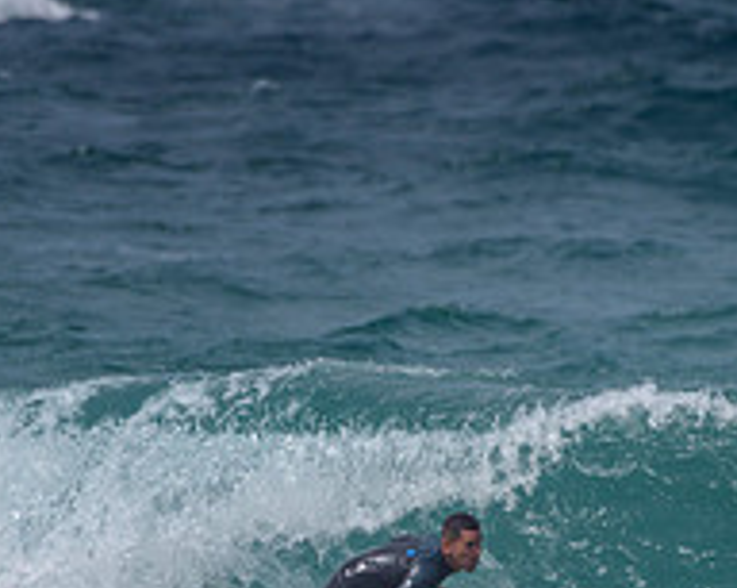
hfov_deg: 1.1
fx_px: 37961
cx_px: 642
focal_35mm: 1743
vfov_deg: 0.9
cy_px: 625
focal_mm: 500
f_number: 5.6
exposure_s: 1/2000
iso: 72
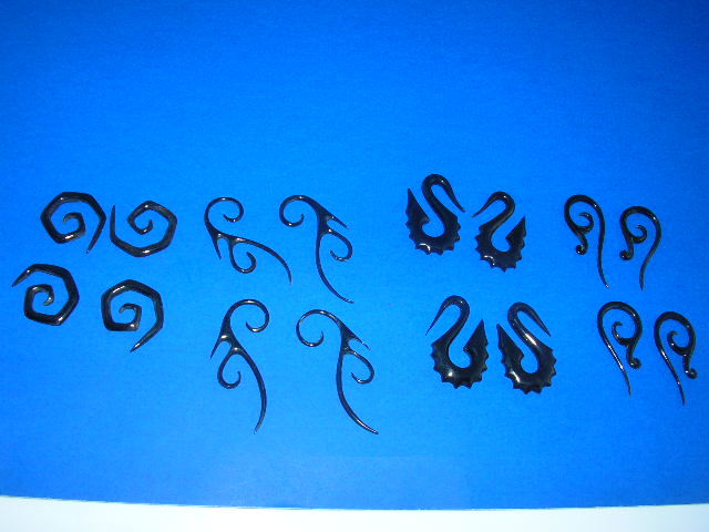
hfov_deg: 52.6
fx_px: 717
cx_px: 354
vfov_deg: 40.7
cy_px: 266
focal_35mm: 35
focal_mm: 5.8
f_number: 5.6
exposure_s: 1/60.1
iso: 50
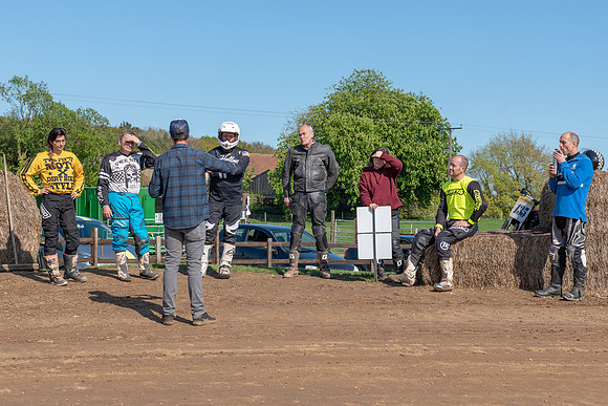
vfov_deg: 18.2
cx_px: 295
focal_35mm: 75
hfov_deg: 27.0
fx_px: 1266
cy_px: 216
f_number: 8
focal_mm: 70
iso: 100
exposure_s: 1/250
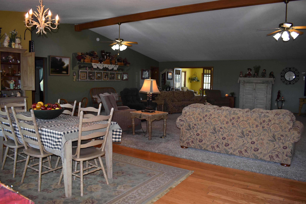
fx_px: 229
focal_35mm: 27
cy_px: 102
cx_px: 153
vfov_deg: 47.9
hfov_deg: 67.4
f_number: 4.5
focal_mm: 18
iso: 800
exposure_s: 1/100
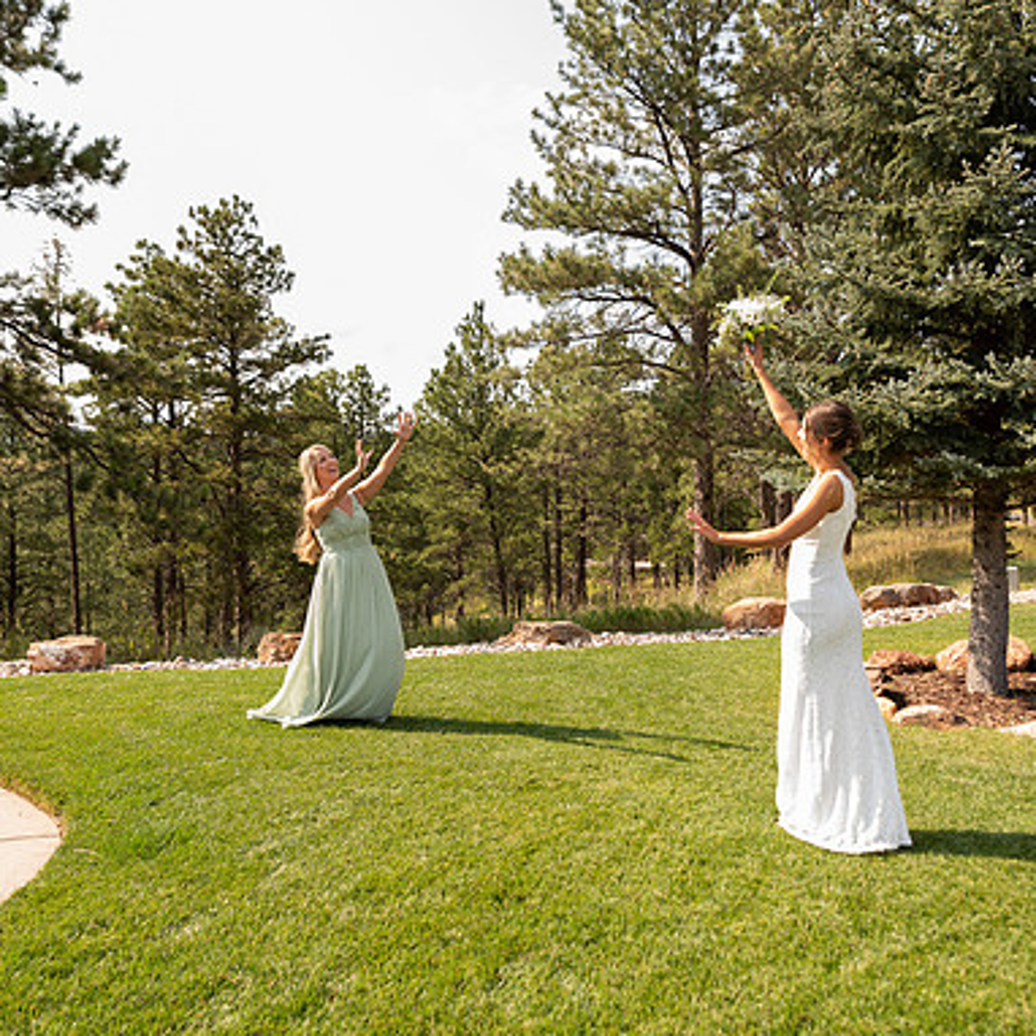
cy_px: 519
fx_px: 1050
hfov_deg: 52.2
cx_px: 613
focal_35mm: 31
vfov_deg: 52.5
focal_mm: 24
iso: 125
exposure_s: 1/160
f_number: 4.5
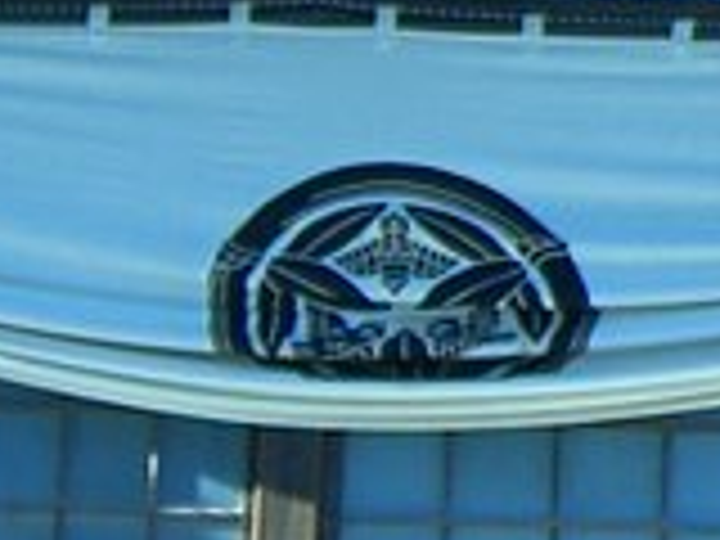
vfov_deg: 6.0
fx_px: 5054
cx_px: 1526
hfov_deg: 7.7
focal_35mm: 243
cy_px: -302
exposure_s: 1/100
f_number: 2.7
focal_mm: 6.2
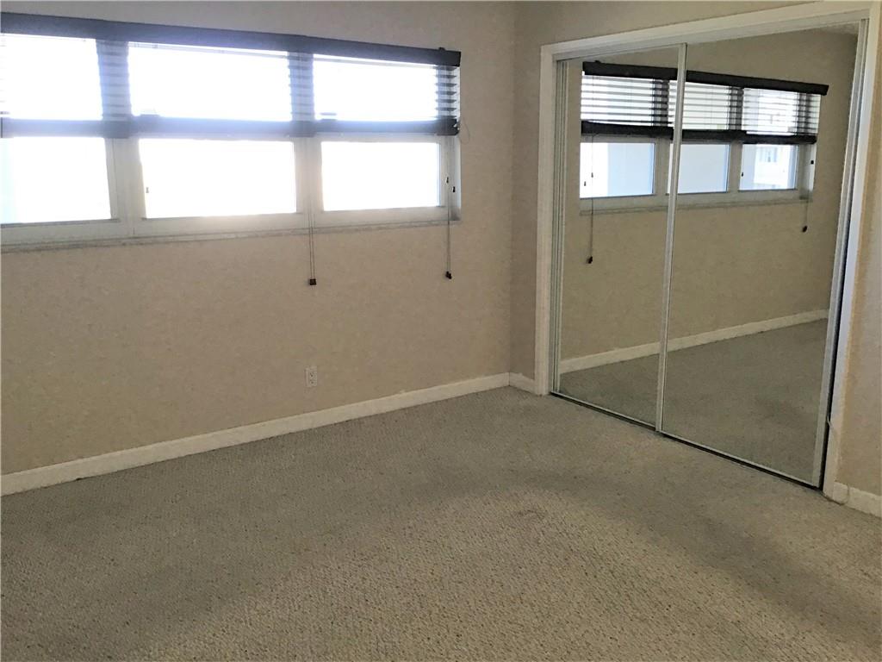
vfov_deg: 45.4
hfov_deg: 58.4
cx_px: 441
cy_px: 331
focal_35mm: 31
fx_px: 790
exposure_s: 1/30
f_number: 2.4
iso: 80
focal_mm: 3.3
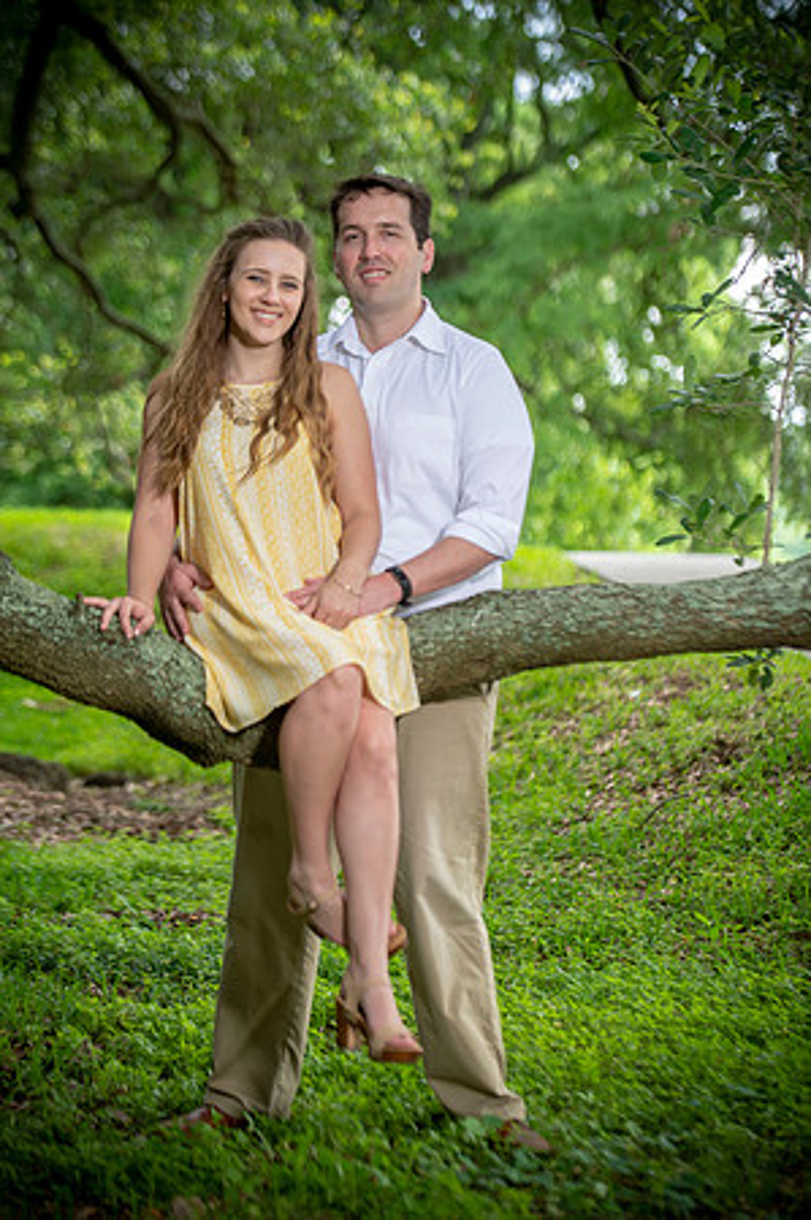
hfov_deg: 13.9
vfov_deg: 20.8
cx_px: 406
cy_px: 610
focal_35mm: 98
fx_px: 3319
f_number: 2.8
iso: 125
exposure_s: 1/100
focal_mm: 98
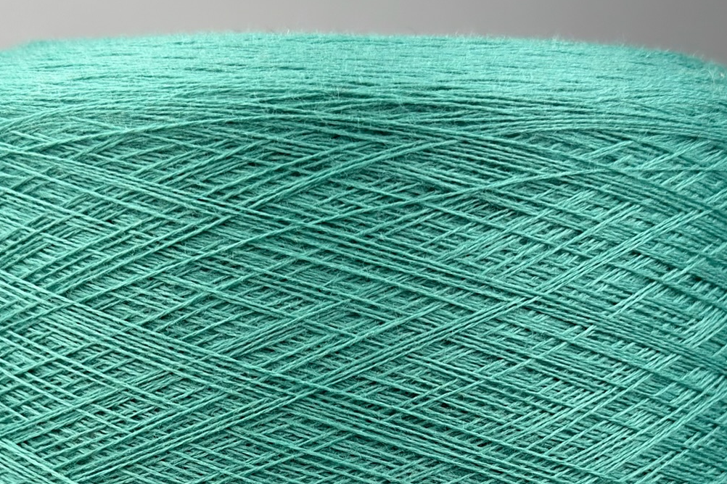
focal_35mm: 51
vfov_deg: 25.4
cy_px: 462
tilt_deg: -11.0
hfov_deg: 38.8
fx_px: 1030
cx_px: 330
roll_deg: +0.2
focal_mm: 6.76
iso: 64
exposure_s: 1/636
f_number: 1.78
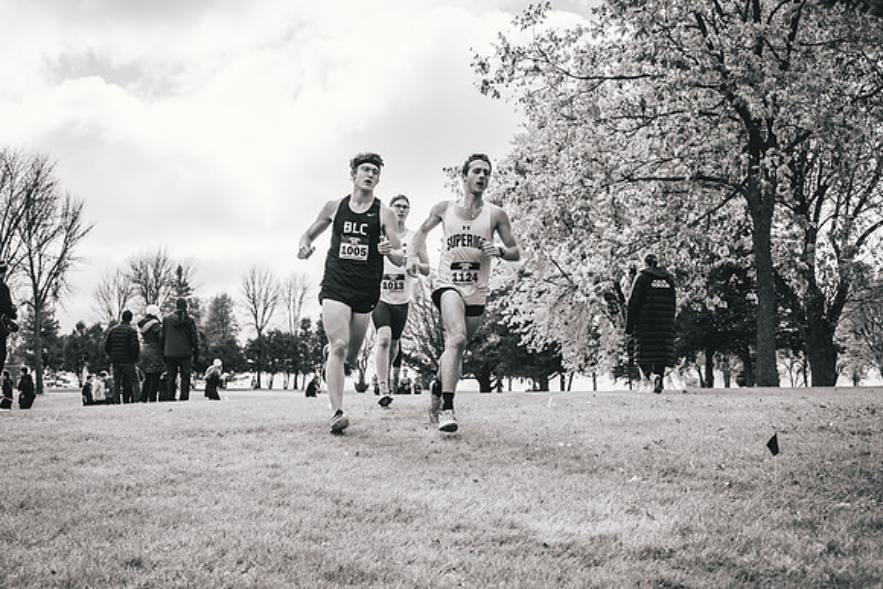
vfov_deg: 26.5
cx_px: 442
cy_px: 294
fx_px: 1252
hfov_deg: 38.8
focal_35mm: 51
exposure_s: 1/1250
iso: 400
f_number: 6.3
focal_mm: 50
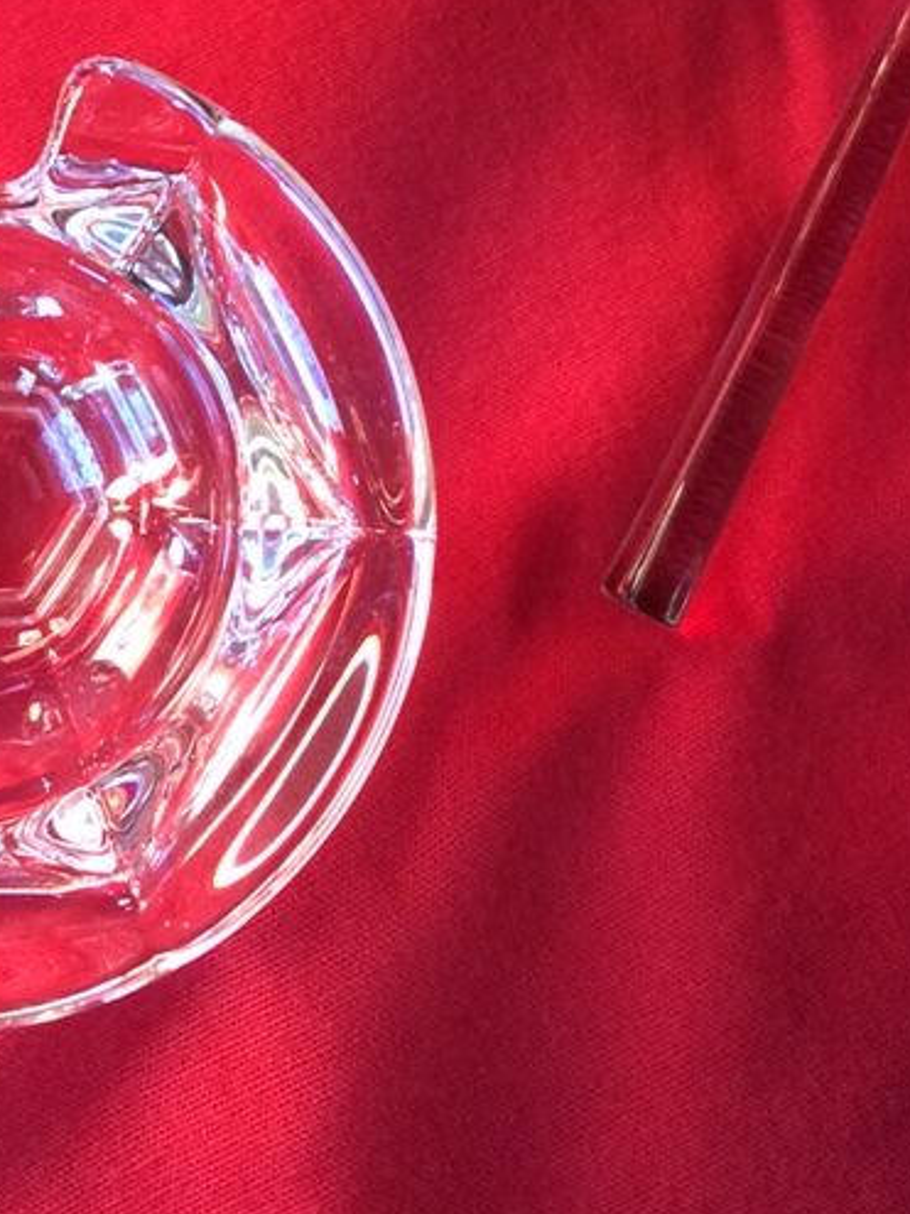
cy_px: -208
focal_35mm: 75
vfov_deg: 23.9
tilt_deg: -78.0
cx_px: 297
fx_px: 2630
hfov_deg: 19.6
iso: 100
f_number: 2.2
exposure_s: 1/33
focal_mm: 4.15
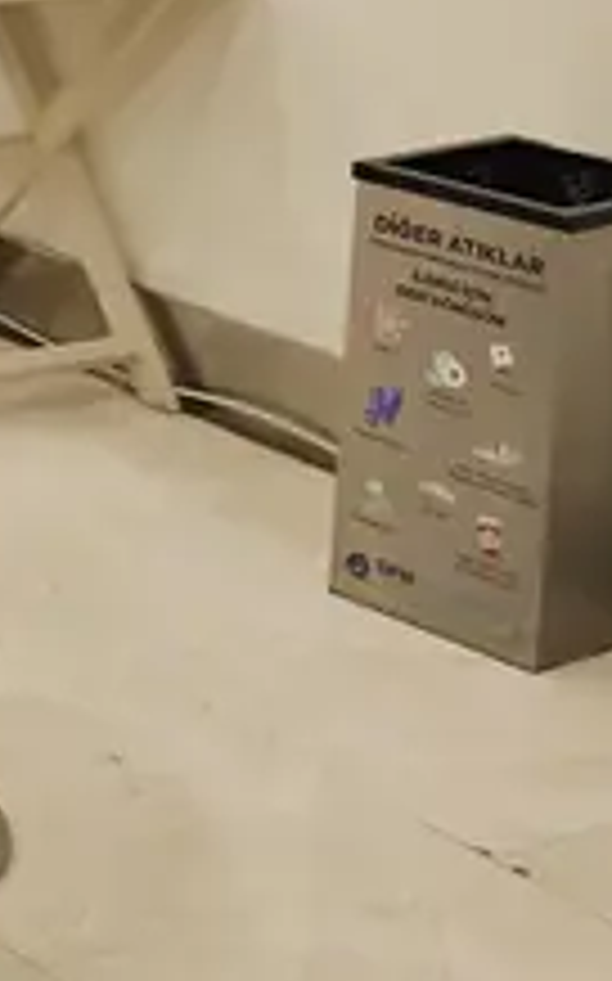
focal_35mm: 112
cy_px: -63
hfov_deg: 9.9
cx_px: -972
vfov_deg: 18.0
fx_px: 2993
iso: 160
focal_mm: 6.3
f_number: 1.7
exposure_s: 1/100
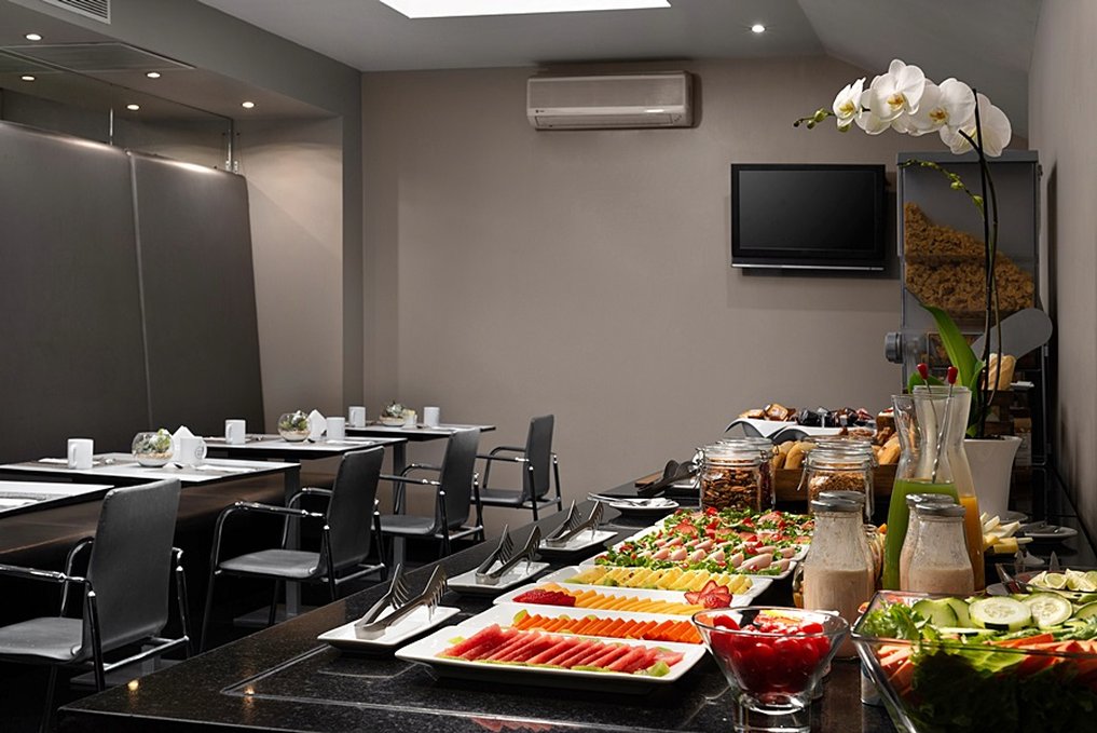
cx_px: 548
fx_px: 1463
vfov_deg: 28.1
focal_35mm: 48
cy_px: 366
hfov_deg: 41.1
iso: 400
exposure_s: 1/6
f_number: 13
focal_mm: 48
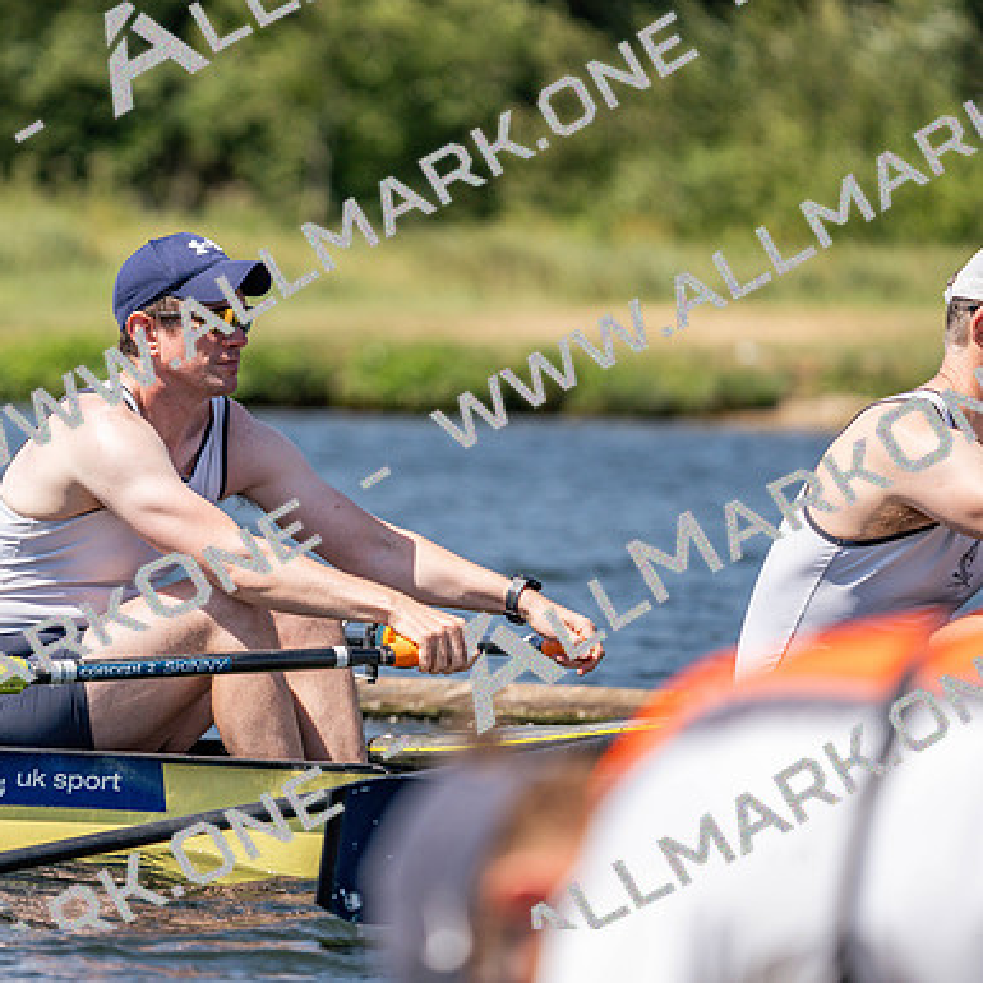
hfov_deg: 4.2
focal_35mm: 415
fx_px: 13333
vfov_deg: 4.2
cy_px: 492
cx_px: 245
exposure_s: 1/2000
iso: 250
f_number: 6.3
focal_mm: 324
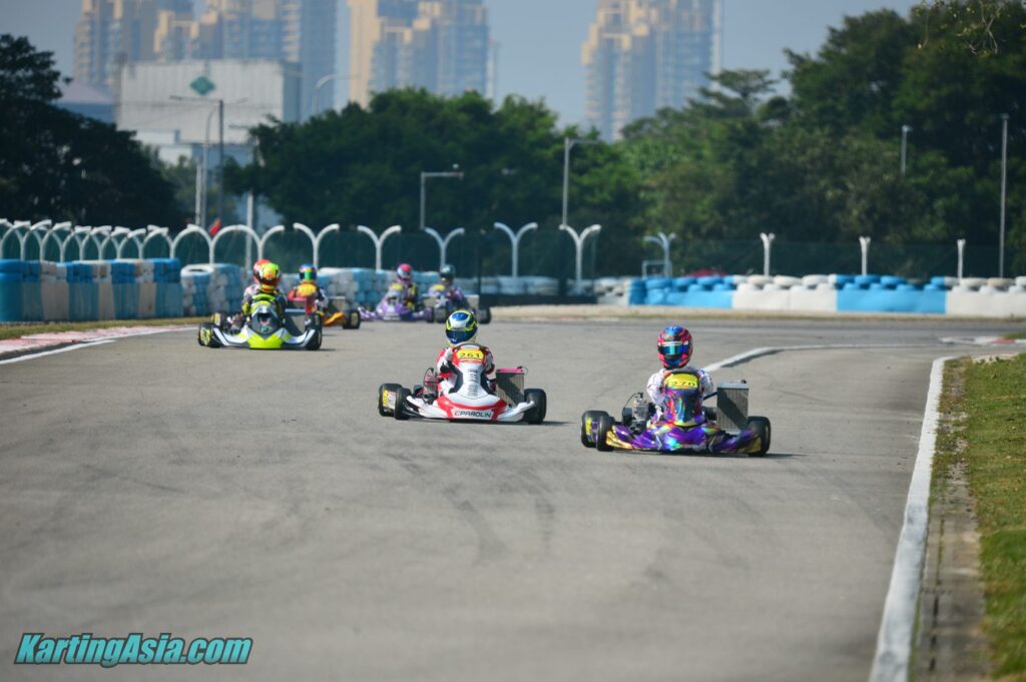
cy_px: 341
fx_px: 8543
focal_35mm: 300
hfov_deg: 6.9
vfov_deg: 4.6
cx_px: 513
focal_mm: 300
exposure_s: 1/800
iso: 100
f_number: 4.5
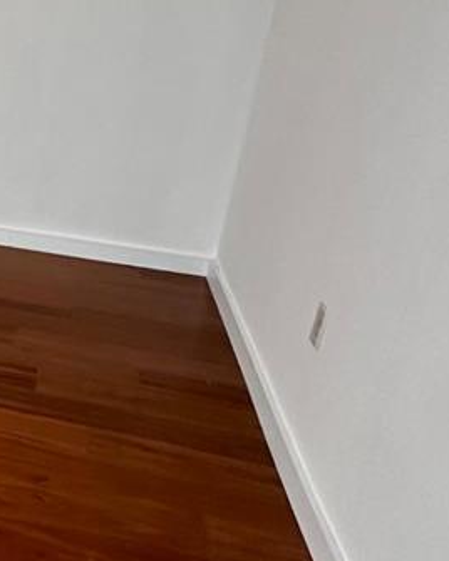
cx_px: -273
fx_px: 814
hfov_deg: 23.0
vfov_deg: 37.8
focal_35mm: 49
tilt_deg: -17.5
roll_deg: -2.6
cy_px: 213
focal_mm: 2.22
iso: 250
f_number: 2.2
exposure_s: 1/60
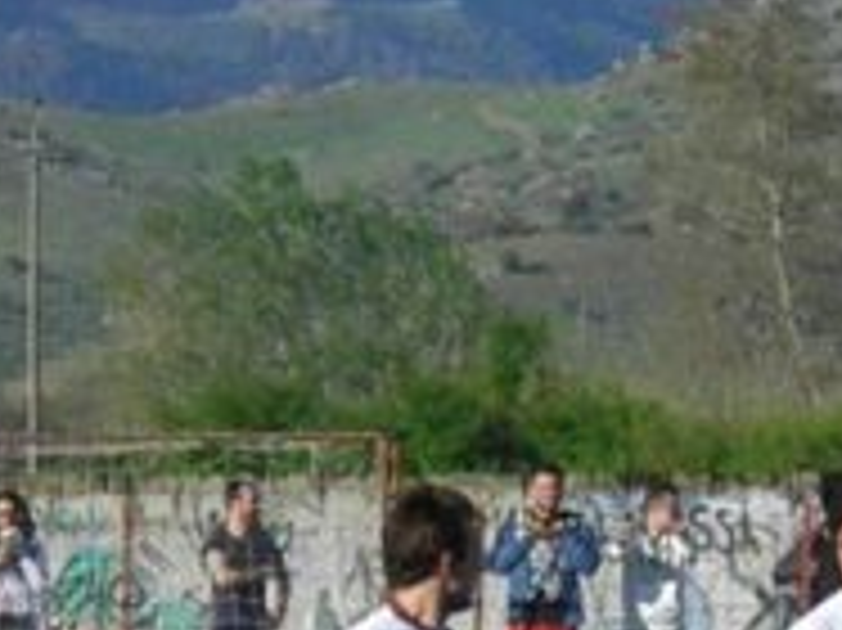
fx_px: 13904
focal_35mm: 572
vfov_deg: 2.6
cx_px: 1054
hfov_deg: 3.5
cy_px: 529
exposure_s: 1/2000
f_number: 7.2
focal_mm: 29.2
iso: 500
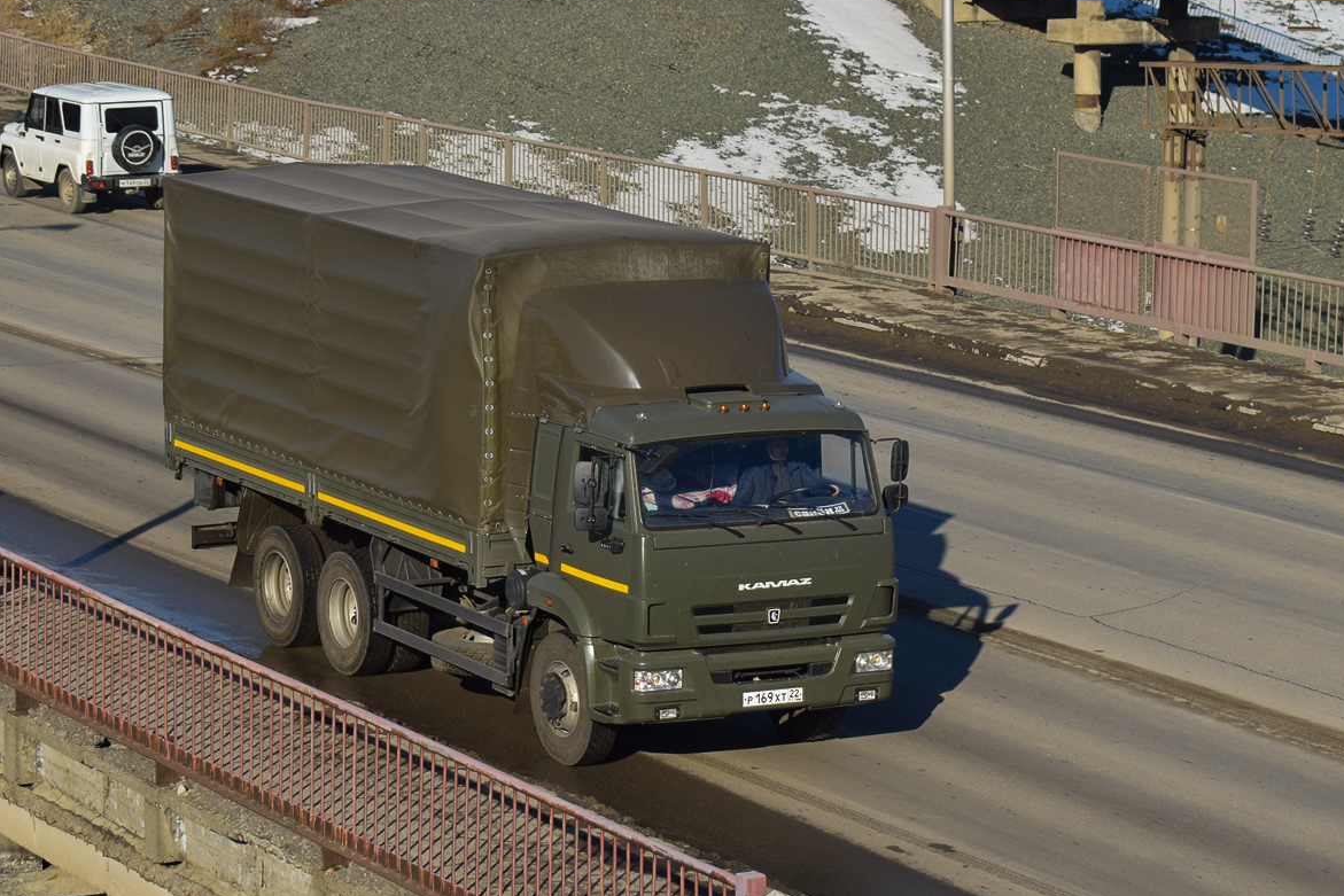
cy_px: 442
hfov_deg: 24.0
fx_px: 3155
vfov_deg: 16.2
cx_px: 669
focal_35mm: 85
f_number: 9
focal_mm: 55
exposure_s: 1/1000
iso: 200
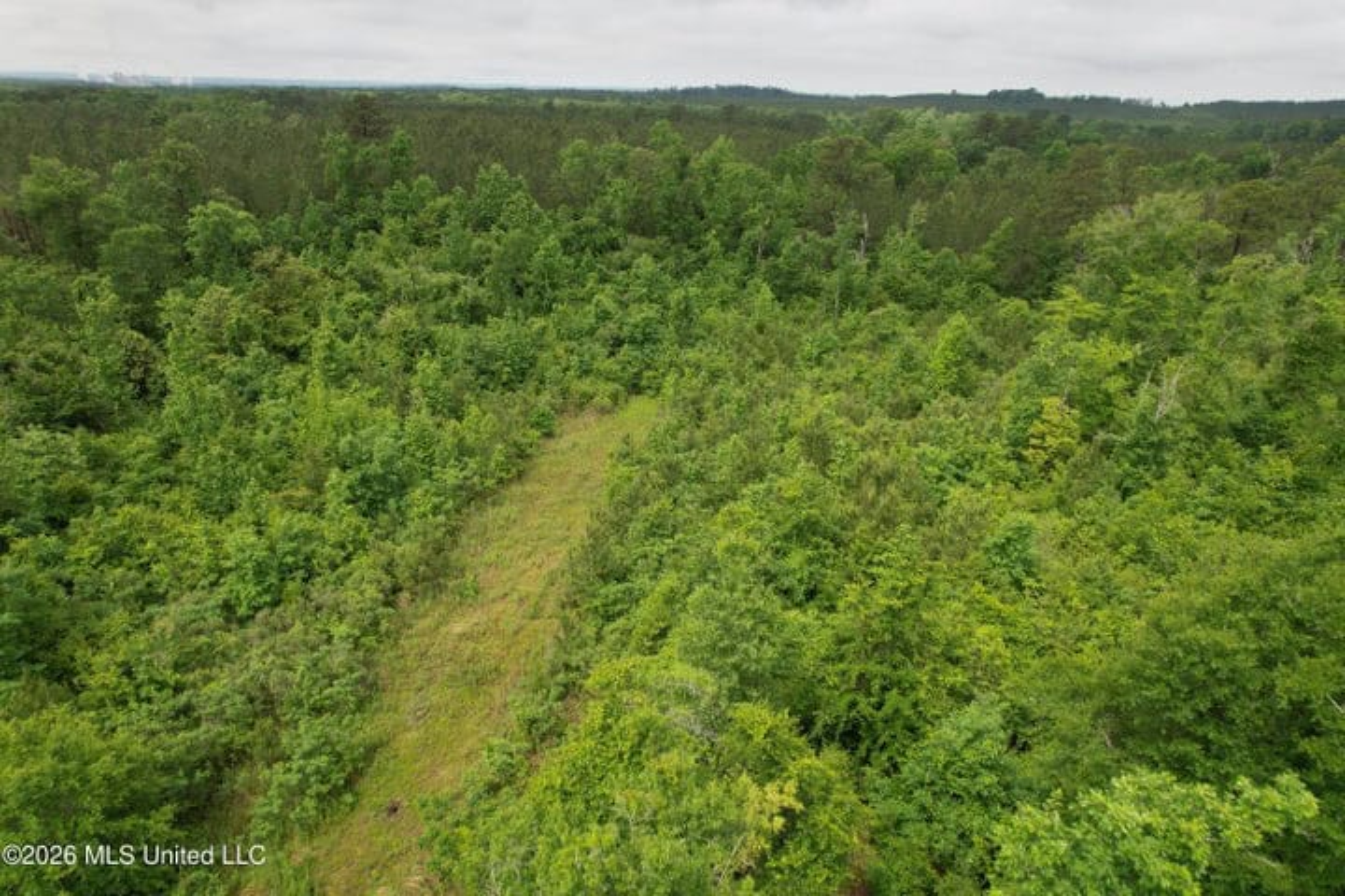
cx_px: 672
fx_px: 822
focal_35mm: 22
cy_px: 448
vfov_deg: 57.2
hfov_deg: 78.6
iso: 150
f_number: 2.8
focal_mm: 8.4
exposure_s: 1/100
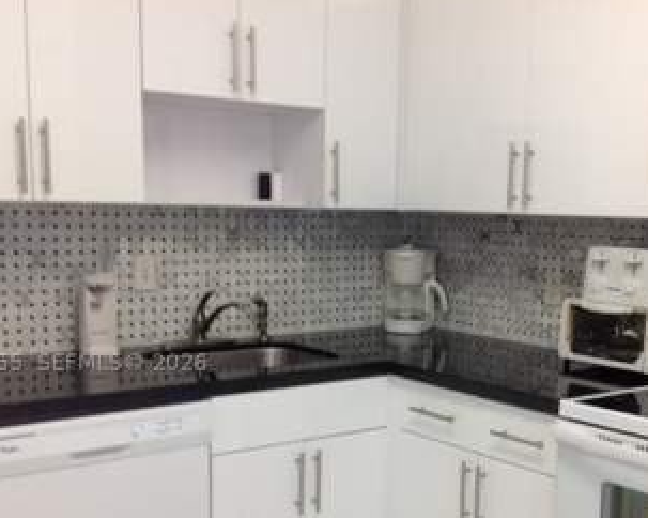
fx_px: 1035
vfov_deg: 27.8
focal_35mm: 54
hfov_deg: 34.6
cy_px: 362
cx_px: 404
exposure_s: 1/15
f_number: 2.4
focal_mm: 4.28
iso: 50
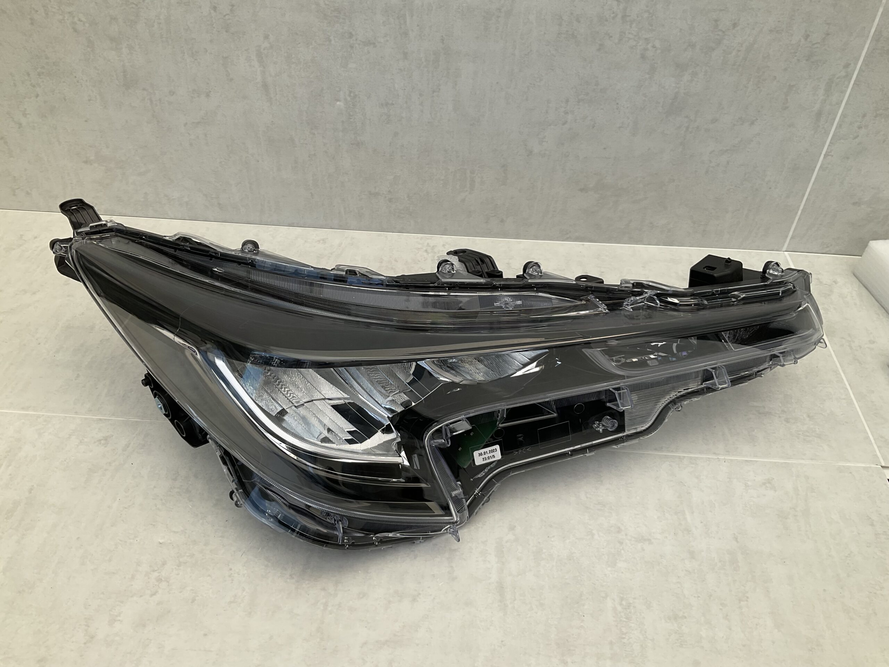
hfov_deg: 61.7
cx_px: 444
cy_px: 334
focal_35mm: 29
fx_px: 745
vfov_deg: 48.2
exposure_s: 1/650
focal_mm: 3
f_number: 1.8
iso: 16
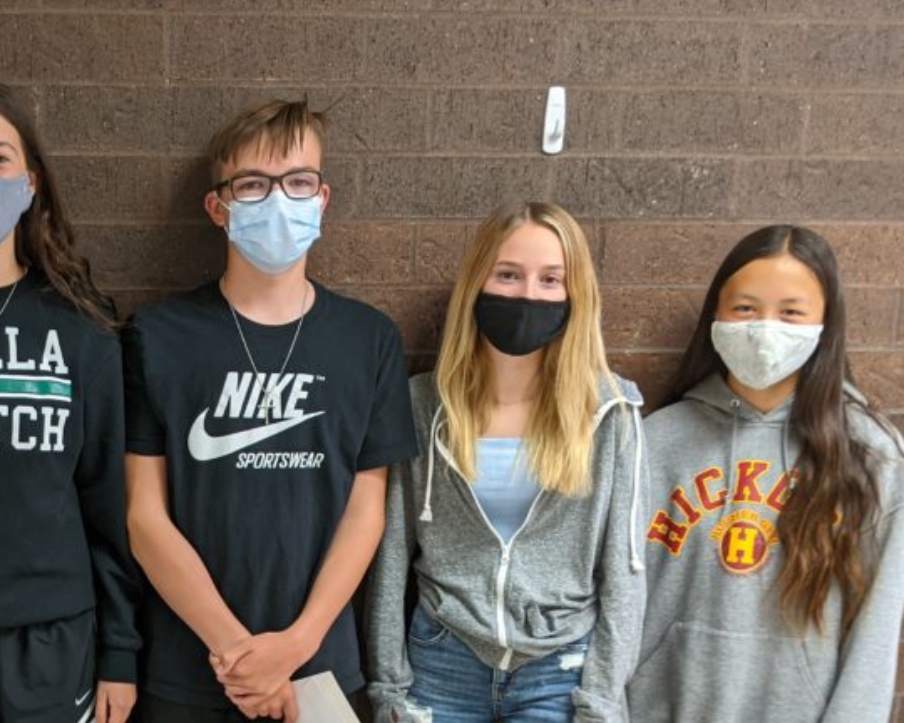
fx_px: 1338
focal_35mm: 50
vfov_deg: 29.5
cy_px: 591
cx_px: 87
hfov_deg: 35.1
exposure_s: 1/24
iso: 84
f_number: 1.8
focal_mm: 4.44
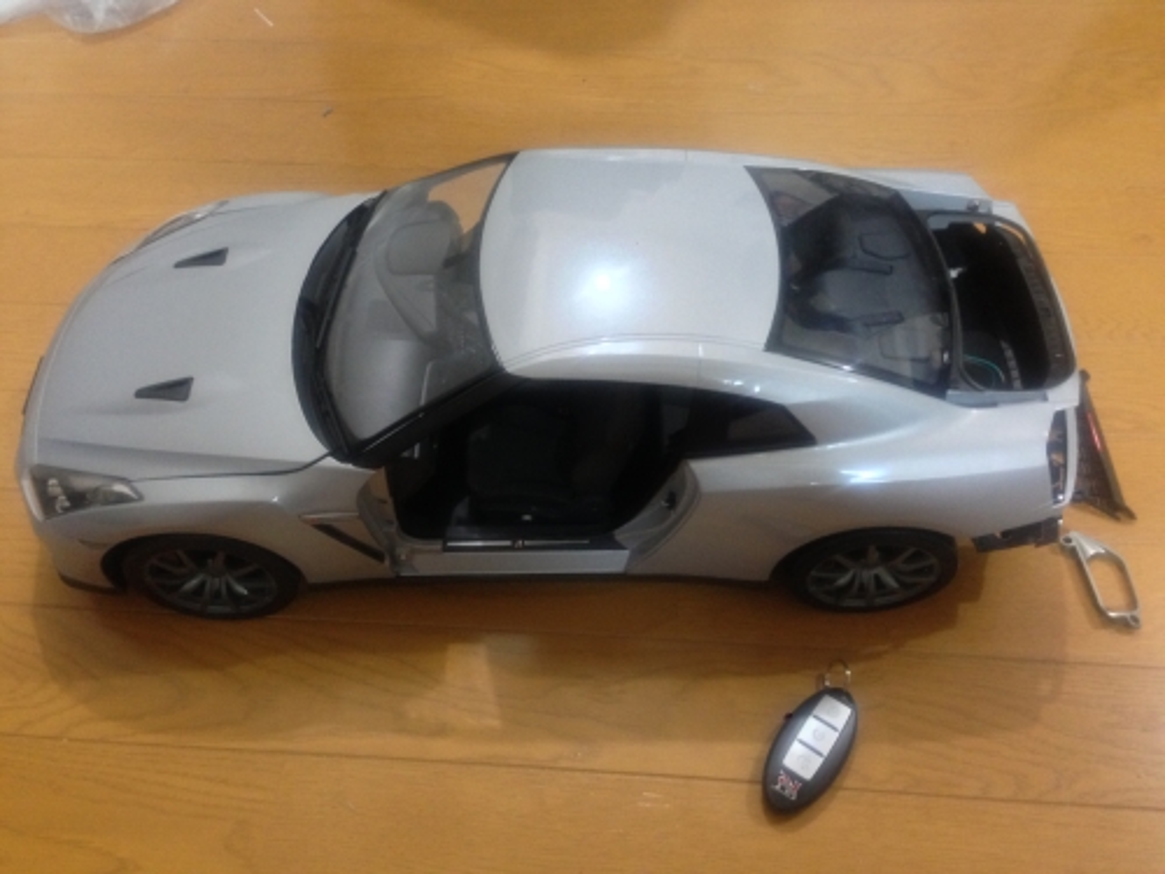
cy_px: 437
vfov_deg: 42.9
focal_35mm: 33
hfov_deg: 55.4
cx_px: 582
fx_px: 1111
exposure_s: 1/15
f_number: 2.4
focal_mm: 4.13
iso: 400
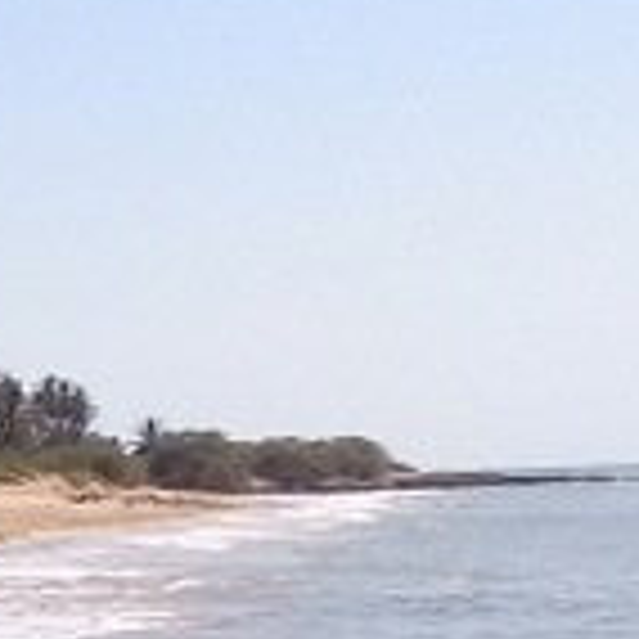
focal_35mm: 154
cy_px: 886
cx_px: -716
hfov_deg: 10.3
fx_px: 3216
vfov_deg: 11.0
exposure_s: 1/1495
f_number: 2.2
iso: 50
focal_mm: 3.3
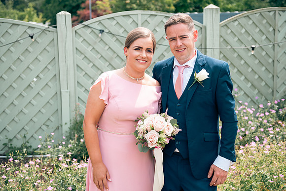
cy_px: 96
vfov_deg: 27.0
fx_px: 397
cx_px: 143
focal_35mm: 50
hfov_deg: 39.6
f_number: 3.5
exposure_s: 1/250
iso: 80
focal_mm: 50
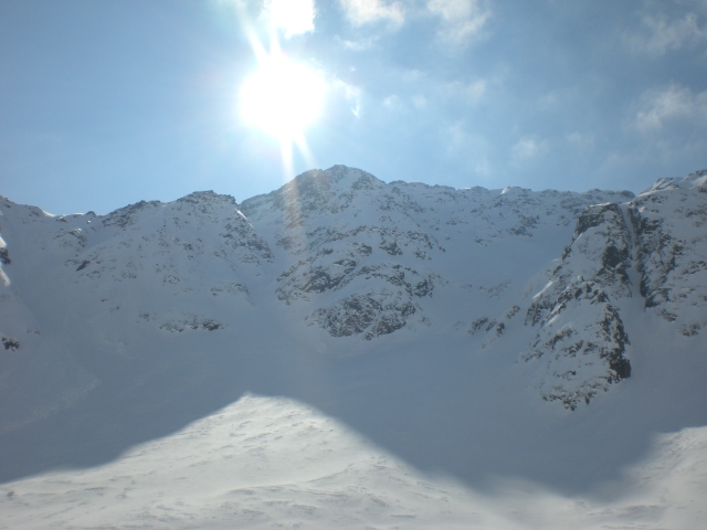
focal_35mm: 38
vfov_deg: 37.7
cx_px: 354
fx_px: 776
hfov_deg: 49.0
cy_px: 265
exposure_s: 1/2000
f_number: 4.4
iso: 50
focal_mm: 6.3
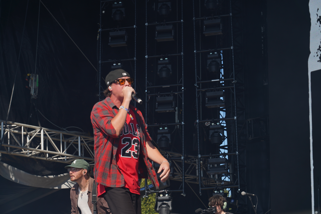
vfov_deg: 13.0
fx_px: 936
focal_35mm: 105
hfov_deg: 19.5
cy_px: 107
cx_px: 160
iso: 100
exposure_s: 1/400
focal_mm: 105
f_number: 7.1
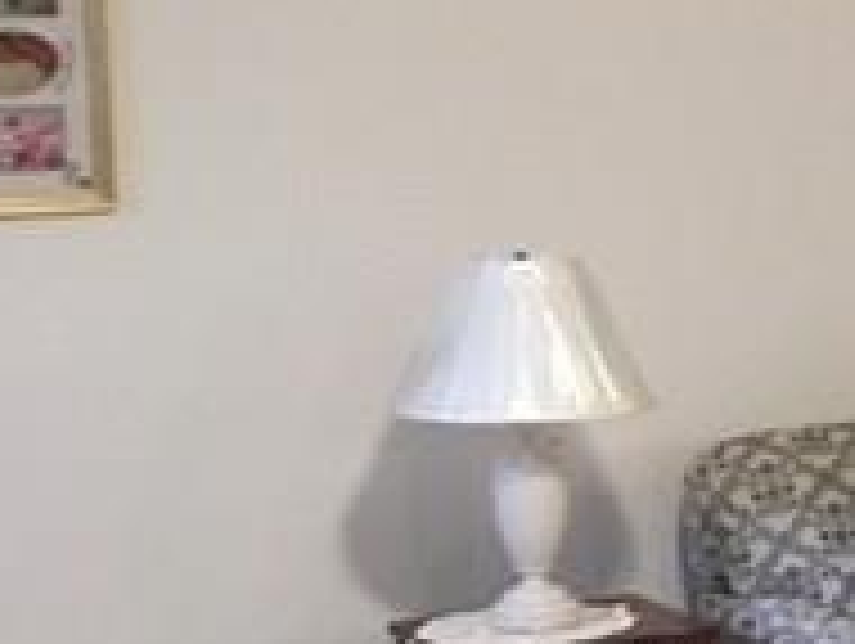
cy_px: 387
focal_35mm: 156
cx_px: 2232
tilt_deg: -7.9
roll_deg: -0.3
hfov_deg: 10.4
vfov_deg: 9.5
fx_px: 3858
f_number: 2.2
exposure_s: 1/24
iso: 200
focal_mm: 4.15
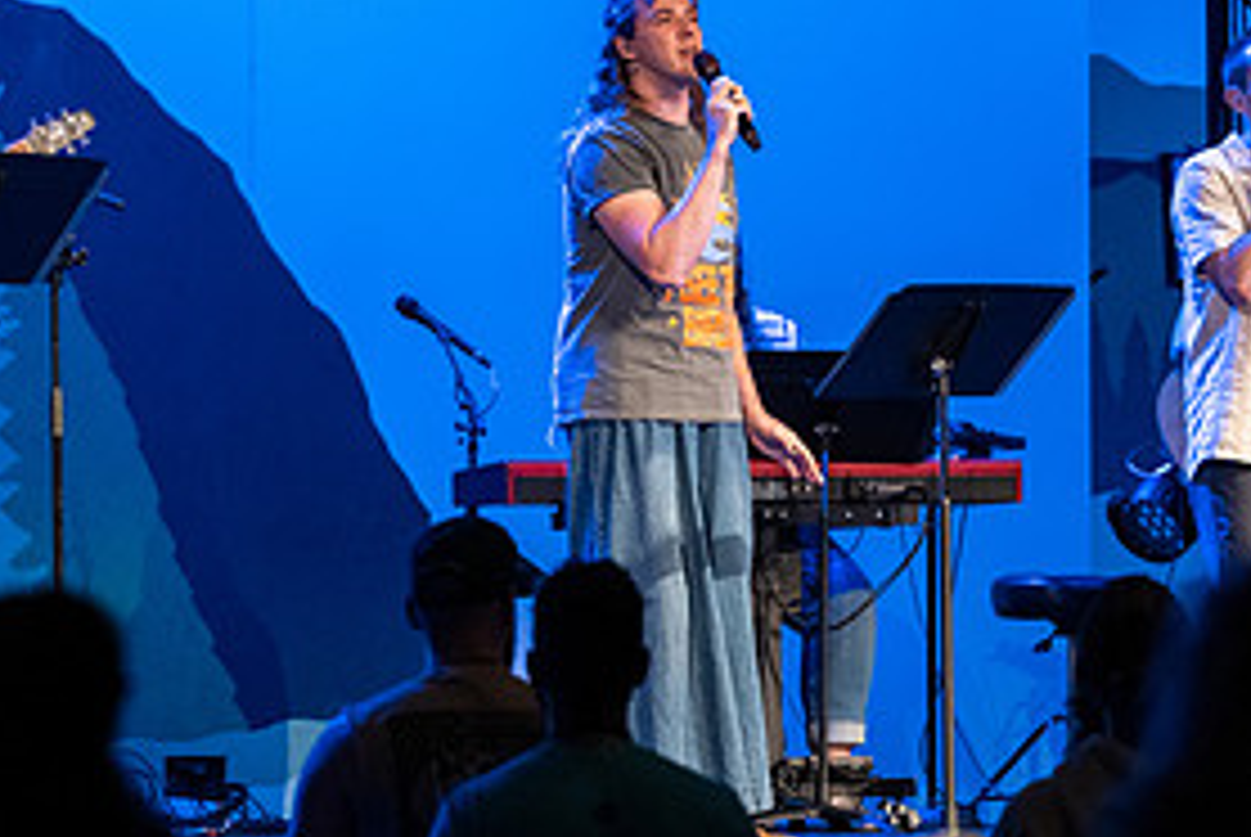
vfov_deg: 3.1
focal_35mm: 438
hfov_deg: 4.7
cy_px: 169
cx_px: 212
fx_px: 15236
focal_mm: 140
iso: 2500
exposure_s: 1/210
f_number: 2.8
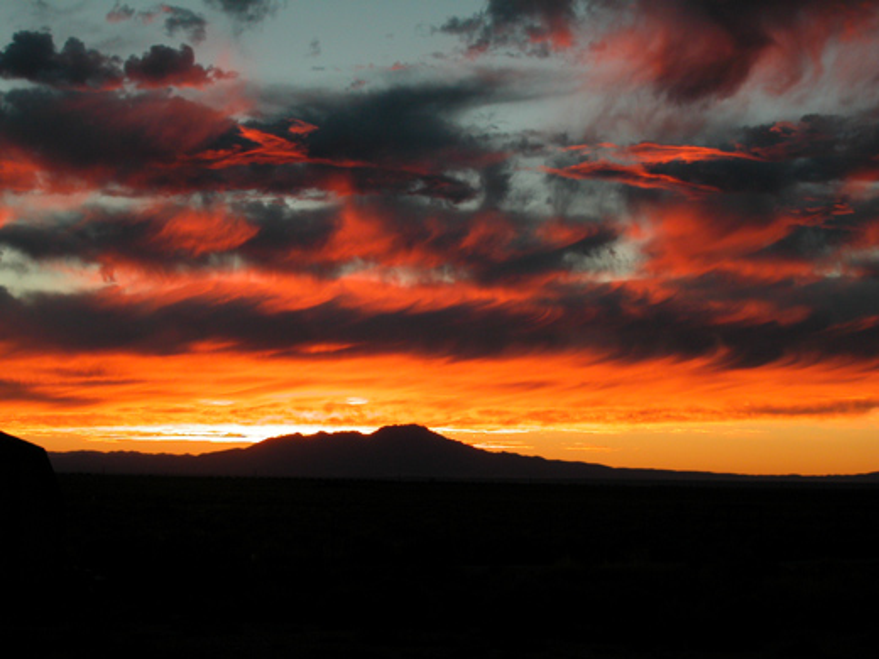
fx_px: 2158
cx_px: 440
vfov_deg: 17.4
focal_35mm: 85
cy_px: 330
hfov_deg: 23.0
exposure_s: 1/60.3
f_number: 4.8
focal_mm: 21.4
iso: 100
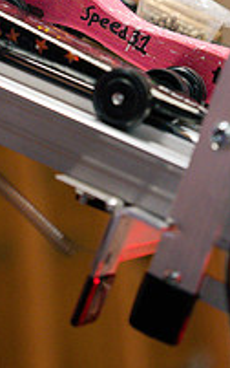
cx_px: 97
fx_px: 2062
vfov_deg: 10.1
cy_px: 38
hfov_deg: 6.4
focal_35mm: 206
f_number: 2.8
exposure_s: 1/320
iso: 2500
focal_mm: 70
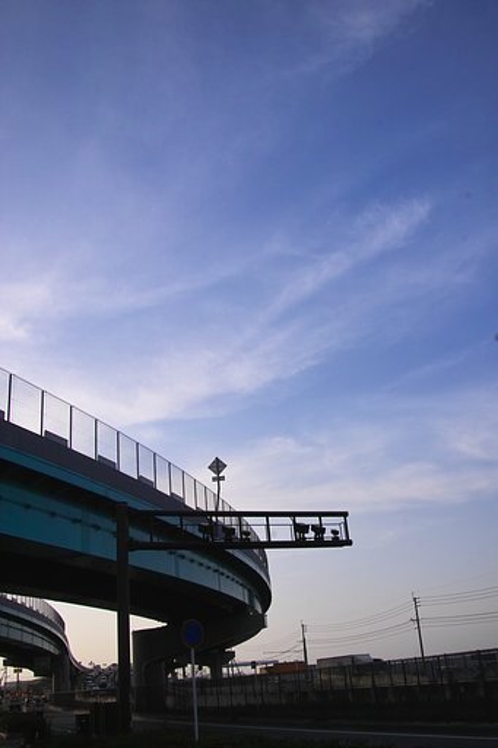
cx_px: 249
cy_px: 374
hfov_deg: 38.9
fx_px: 706
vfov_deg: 55.8
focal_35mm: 34
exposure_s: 1/2000
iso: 100
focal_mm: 20
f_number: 4
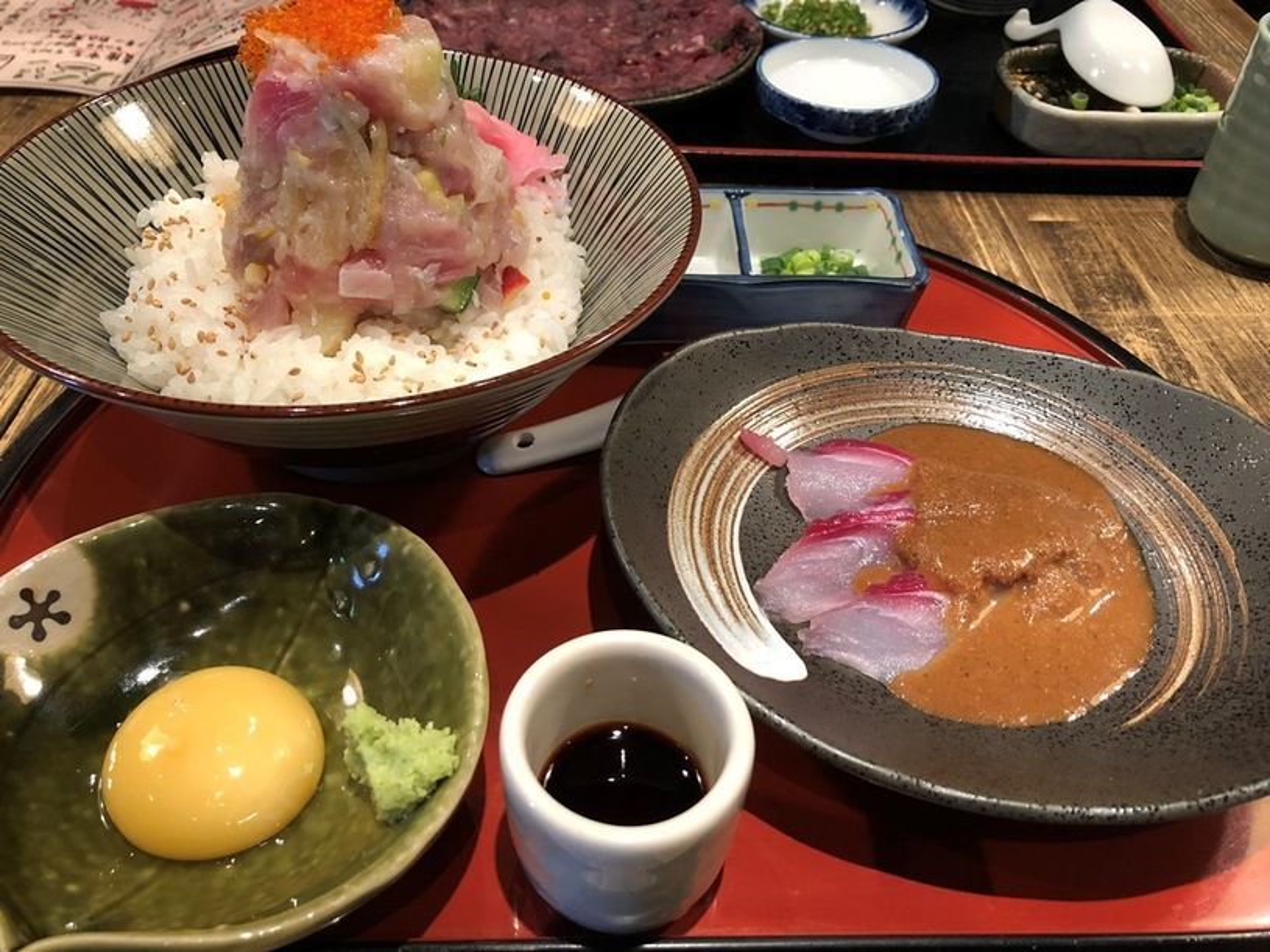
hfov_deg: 63.5
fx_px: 1027
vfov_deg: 49.7
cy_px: 476
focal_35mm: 28
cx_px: 635
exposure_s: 1/14
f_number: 1.8
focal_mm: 3.99
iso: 100
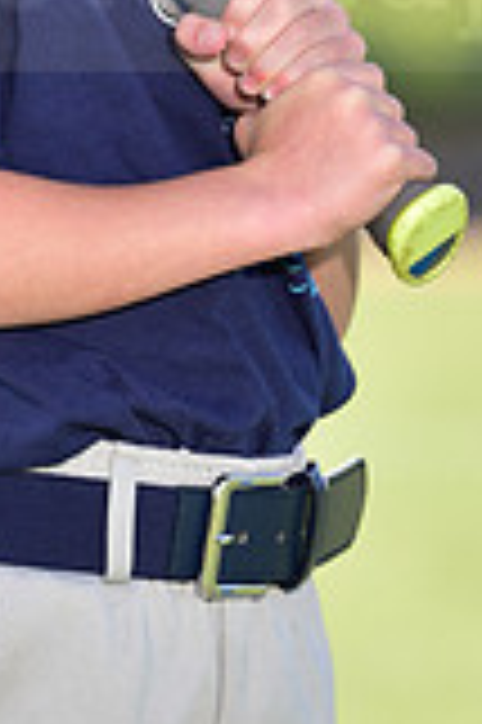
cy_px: -72
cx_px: 128
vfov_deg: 2.9
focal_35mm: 721
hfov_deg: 1.9
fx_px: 14510
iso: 80
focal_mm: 200
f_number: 5
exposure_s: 1/200
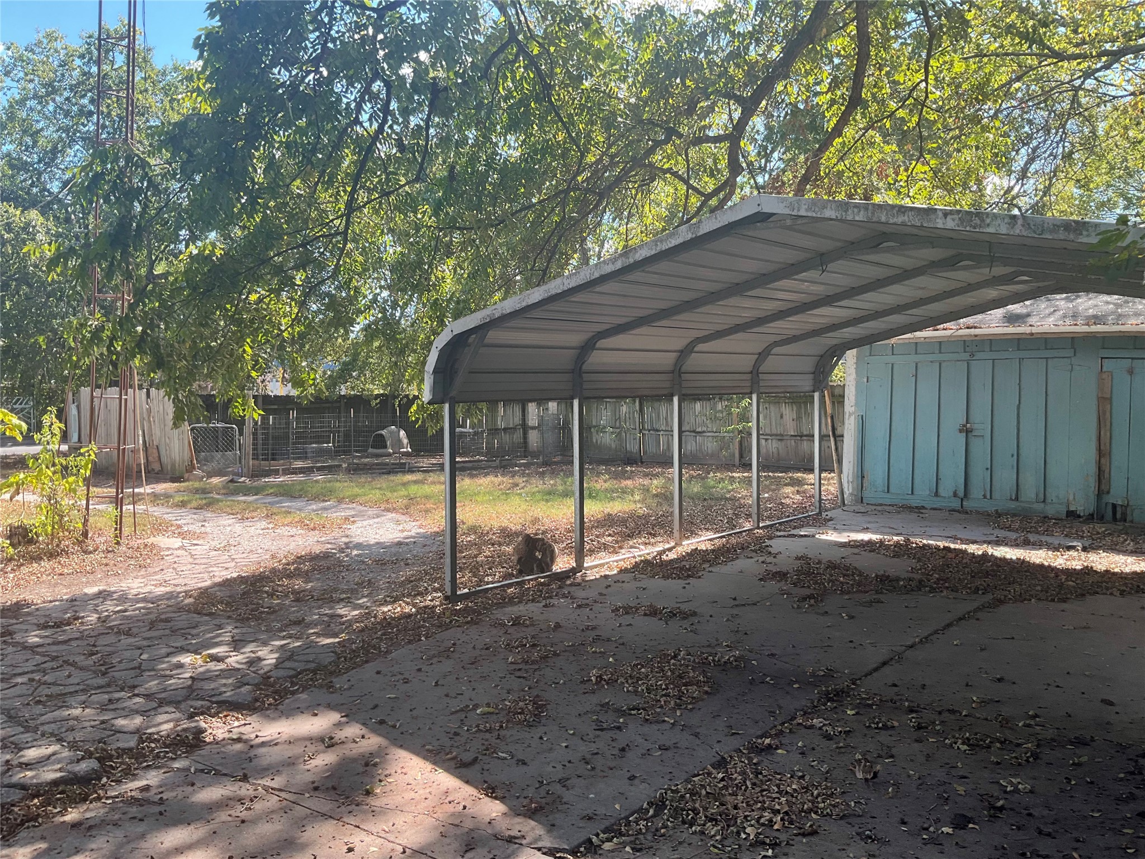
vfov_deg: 48.2
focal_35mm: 29
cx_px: 572
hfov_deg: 61.7
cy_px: 430
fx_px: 959
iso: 20
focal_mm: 3
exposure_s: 1/172
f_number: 1.8
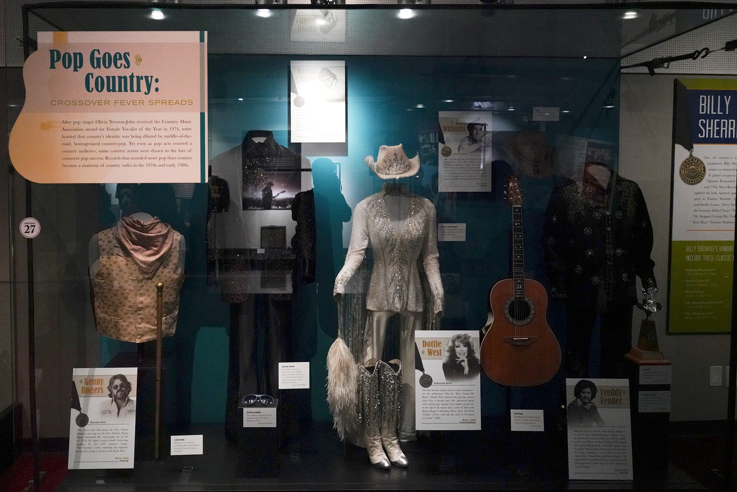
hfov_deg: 63.7
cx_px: 368
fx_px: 594
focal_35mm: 29
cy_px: 246
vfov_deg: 45.0
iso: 10000
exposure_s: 1/80
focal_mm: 29
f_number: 4.5
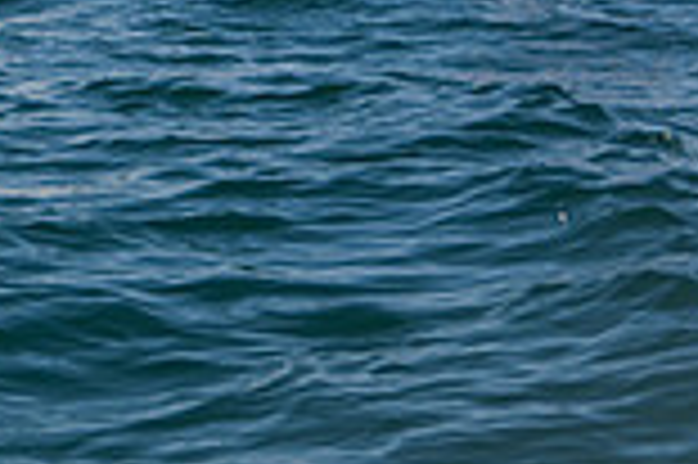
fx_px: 3293
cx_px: -492
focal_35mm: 170
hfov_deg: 11.4
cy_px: -312
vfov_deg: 7.8
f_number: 5
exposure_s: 1/2000
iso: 250
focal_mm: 43
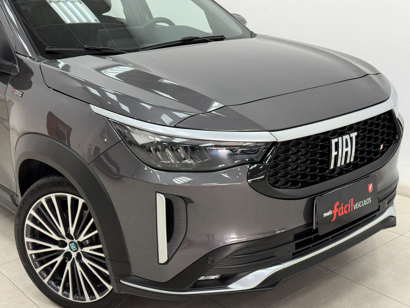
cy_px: 154
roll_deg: +1.9
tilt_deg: -17.0
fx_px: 569
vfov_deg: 30.3
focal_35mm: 48
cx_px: 205
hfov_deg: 39.7
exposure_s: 1/60
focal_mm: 6.76
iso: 80
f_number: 1.78
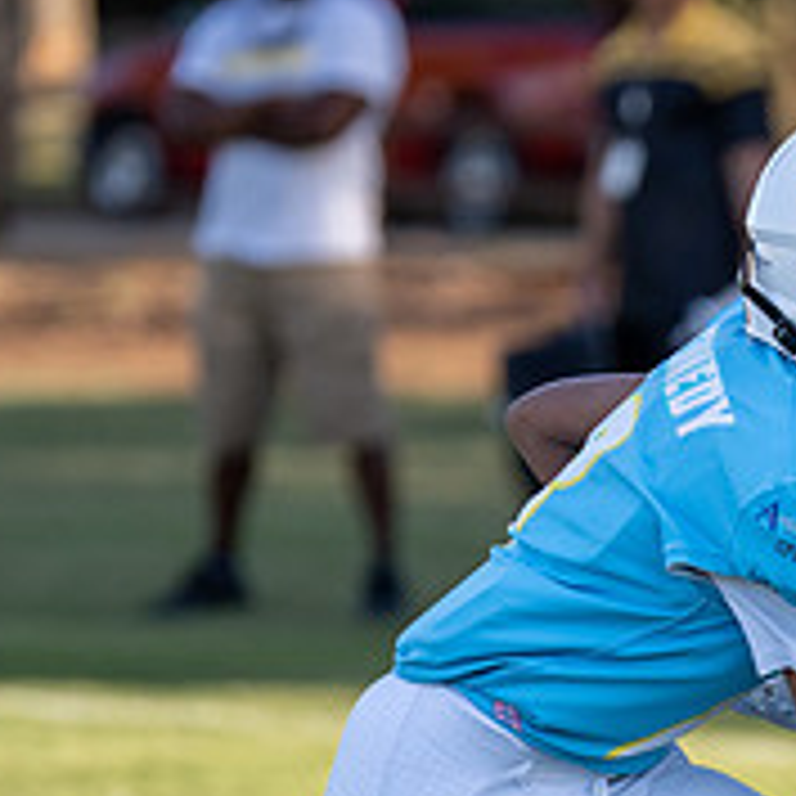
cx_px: 989
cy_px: 912
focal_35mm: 477
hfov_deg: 3.7
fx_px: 12410
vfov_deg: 3.7
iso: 200
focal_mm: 135
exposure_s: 1/1600
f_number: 2.8
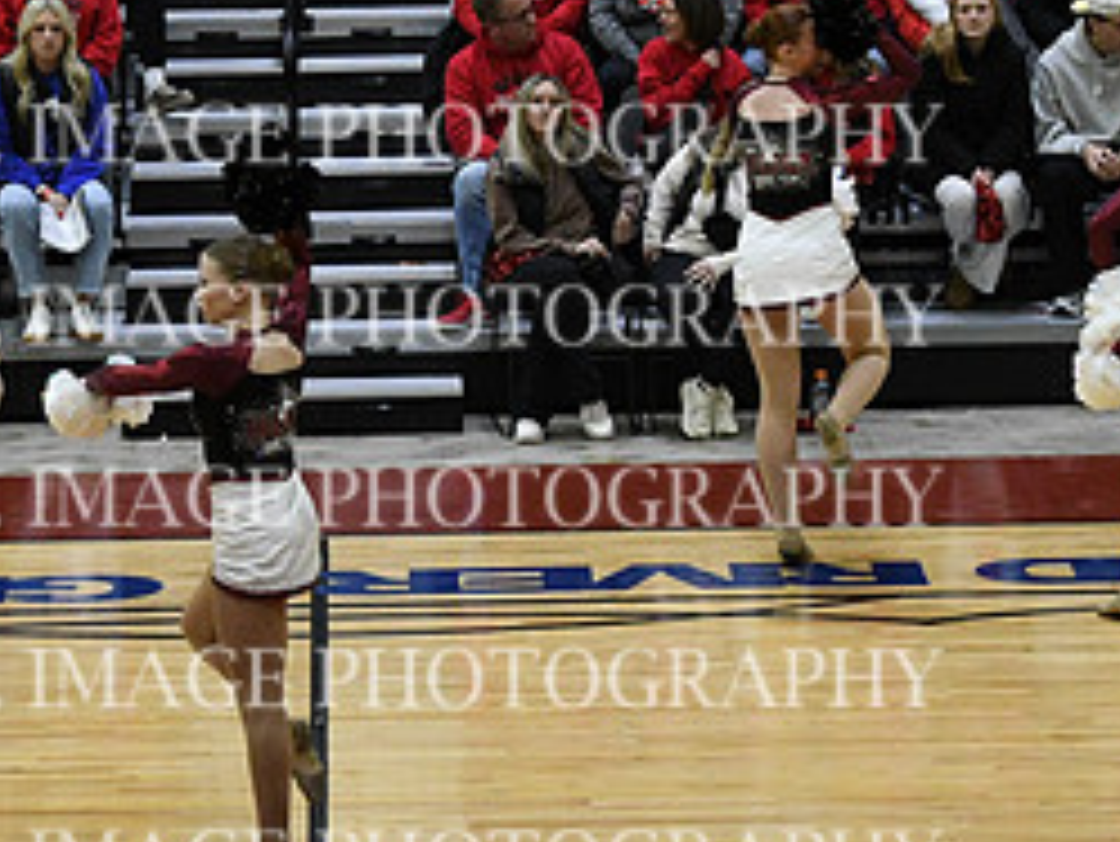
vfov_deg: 6.3
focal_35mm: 235
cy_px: 588
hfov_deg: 8.4
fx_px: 7607
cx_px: 292
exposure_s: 1/500
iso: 4000
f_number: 4
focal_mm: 70
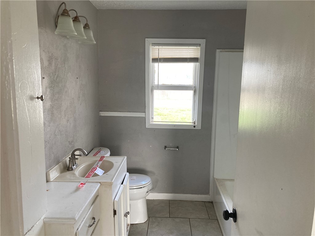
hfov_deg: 63.4
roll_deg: -1.1
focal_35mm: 28
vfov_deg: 49.7
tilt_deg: -7.2
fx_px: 255
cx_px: 158
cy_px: 118
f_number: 1.8
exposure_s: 1/99
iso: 80
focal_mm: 3.99
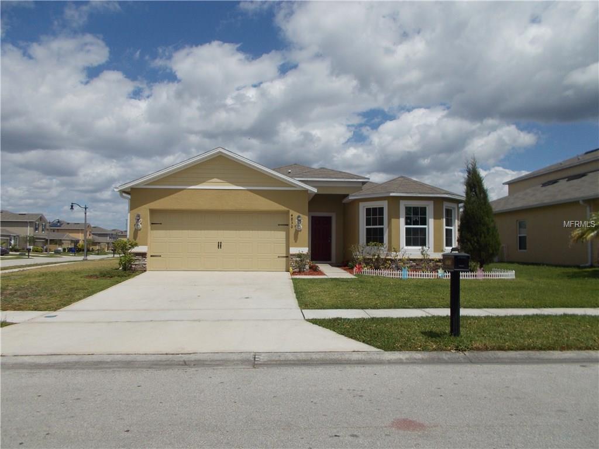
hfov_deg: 67.3
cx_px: 300
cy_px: 224
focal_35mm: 26
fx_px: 450
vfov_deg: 53.1
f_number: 8
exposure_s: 1/400
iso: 80
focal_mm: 4.6
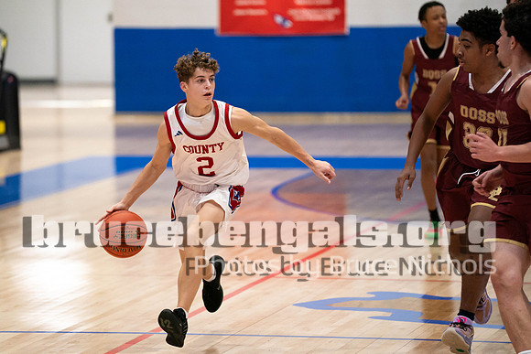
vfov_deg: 5.7
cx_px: 210
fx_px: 3568
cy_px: 140
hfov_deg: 8.5
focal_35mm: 242
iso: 3200
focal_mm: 200
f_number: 2.8
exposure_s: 1/1000
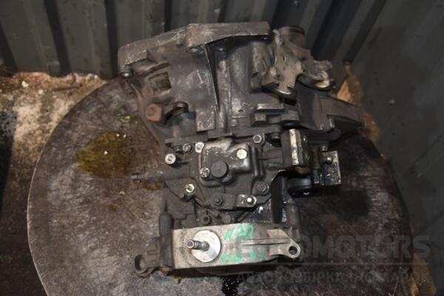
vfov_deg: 35.5
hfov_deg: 51.3
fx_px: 462
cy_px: 148
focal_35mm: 38
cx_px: 222
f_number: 5
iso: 800
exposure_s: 1/60
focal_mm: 25
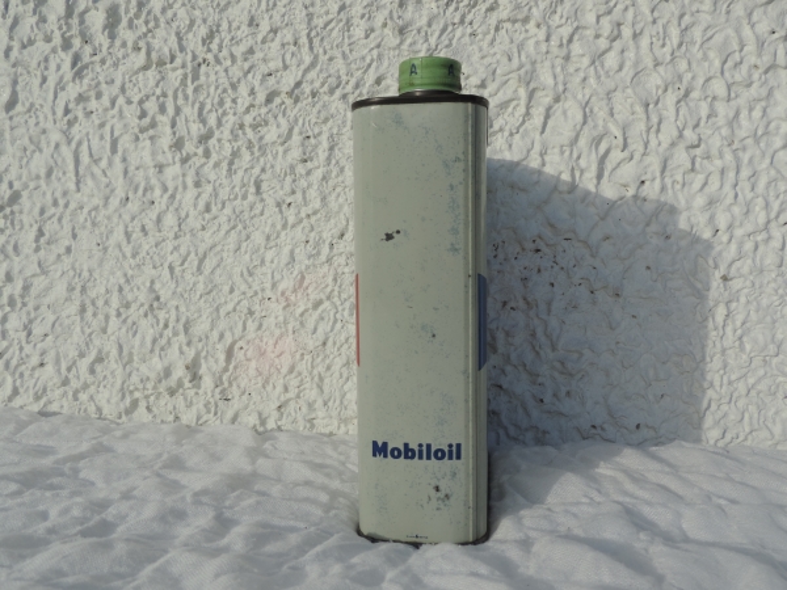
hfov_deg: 60.0
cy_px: 295
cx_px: 394
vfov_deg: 46.8
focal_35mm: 30
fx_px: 682
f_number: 3.1
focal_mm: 5.3
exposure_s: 1/1250
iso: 80
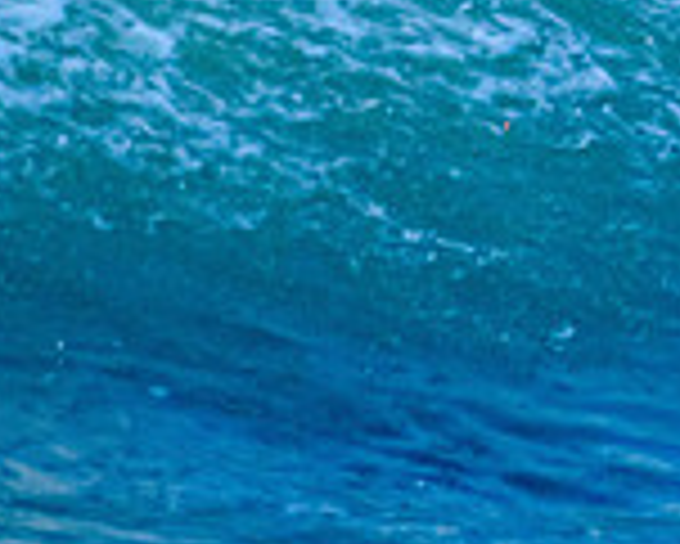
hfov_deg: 0.9
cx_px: 1443
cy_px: -333
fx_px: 44123
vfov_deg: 0.7
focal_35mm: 2191
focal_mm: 500
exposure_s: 1/2000
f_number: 5.6
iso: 1000
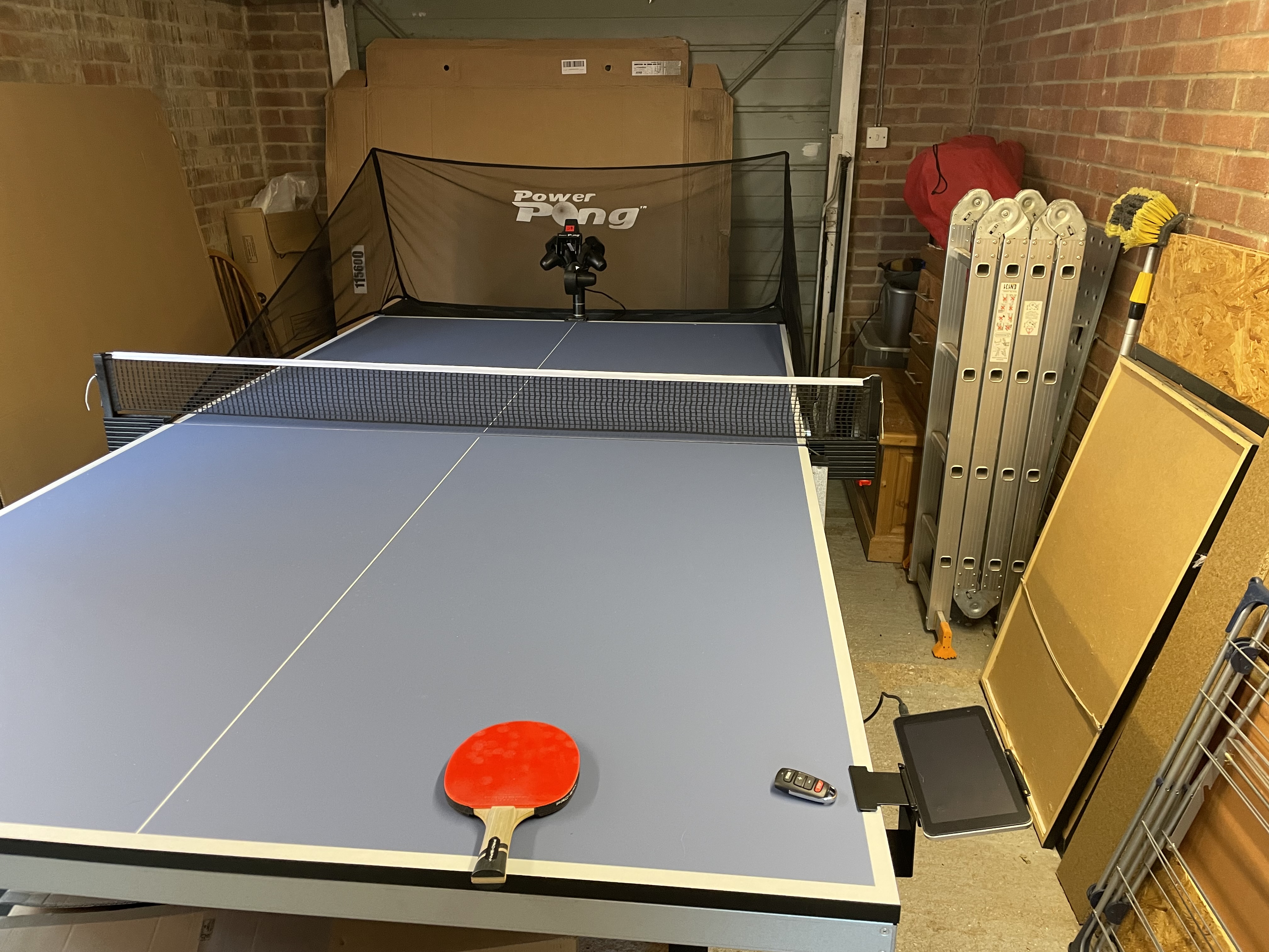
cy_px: 476
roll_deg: +1.6
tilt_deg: -21.9
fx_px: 953
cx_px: 634
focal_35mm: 26
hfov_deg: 67.3
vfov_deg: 53.1
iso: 250
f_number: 1.6
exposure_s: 1/50
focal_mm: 4.2
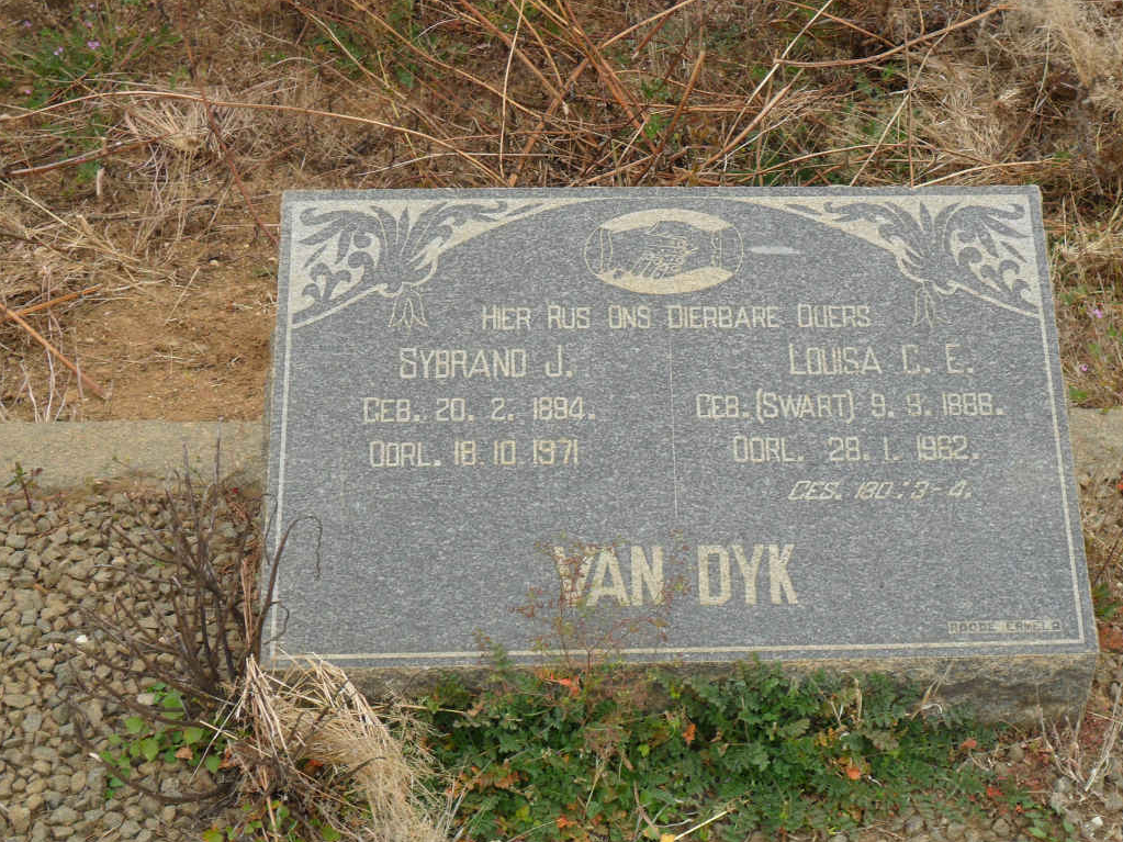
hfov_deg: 31.6
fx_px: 1979
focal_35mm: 61
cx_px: 656
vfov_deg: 24.0
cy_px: 417
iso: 100
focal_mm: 9.3
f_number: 5
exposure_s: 1/180
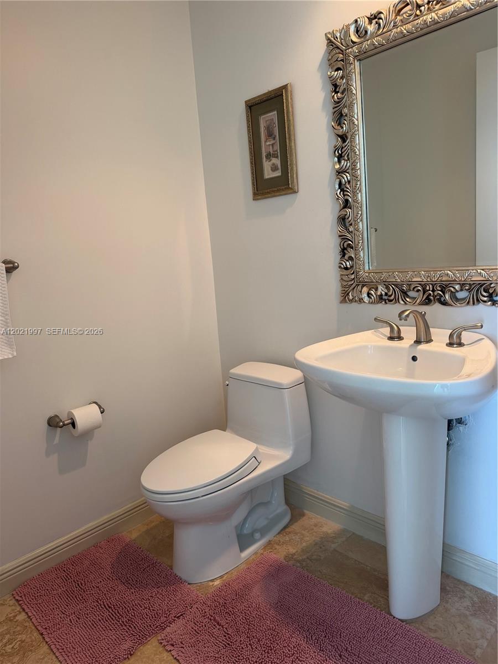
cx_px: 249
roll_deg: +4.4
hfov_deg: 56.8
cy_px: 332
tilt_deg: -11.3
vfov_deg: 71.6
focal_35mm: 24
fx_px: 460
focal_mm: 6.76
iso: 160
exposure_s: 1/60
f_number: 1.78
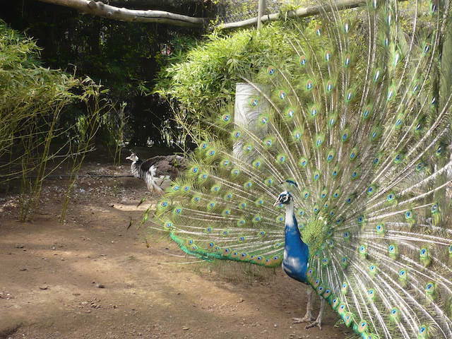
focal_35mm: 48
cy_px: 170
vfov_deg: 30.3
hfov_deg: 39.7
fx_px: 627
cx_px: 226
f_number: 2.8
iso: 100
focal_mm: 5.8
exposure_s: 1/320
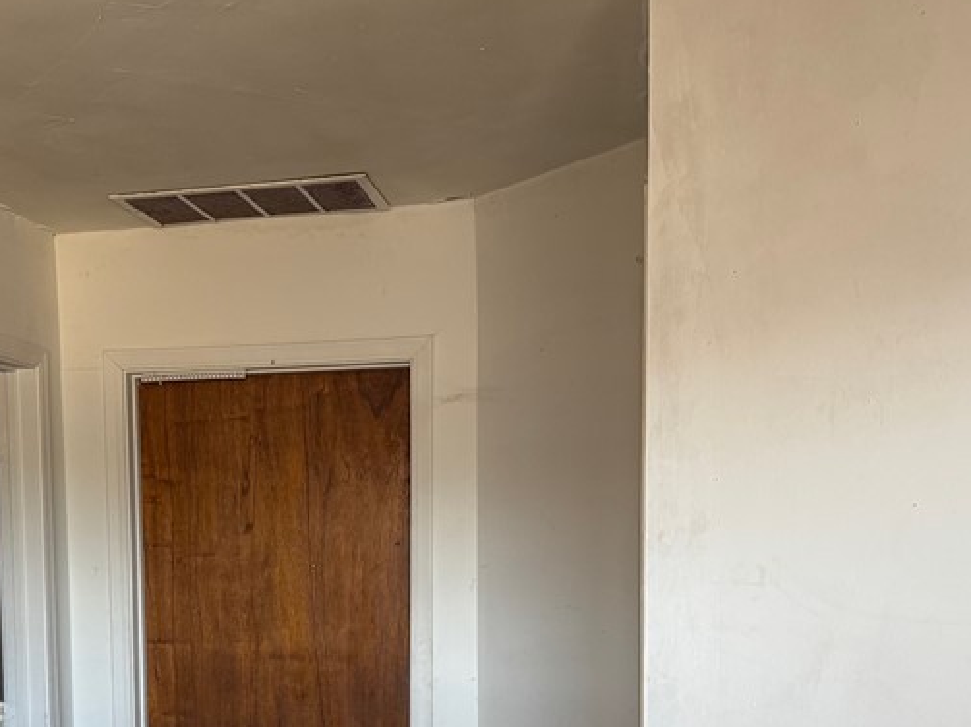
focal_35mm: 49
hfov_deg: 38.5
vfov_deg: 28.5
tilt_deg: -4.3
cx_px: 323
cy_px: 654
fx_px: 1374
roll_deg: -0.1
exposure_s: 1/89
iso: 200
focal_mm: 6.76
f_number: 1.78
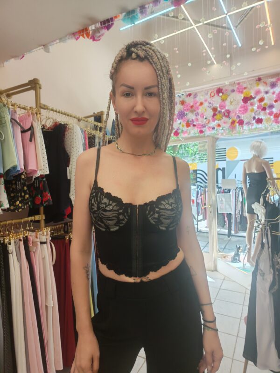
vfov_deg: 79.0
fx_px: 226
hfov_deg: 63.4
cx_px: 140
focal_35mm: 21
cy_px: 186
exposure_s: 1/50
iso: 80
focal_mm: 2.98
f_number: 2.1
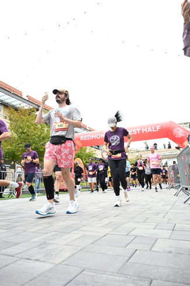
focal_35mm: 27
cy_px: 130
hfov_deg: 47.9
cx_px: 88
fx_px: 214
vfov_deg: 67.3
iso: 2000
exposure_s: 1/640
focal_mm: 24
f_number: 4
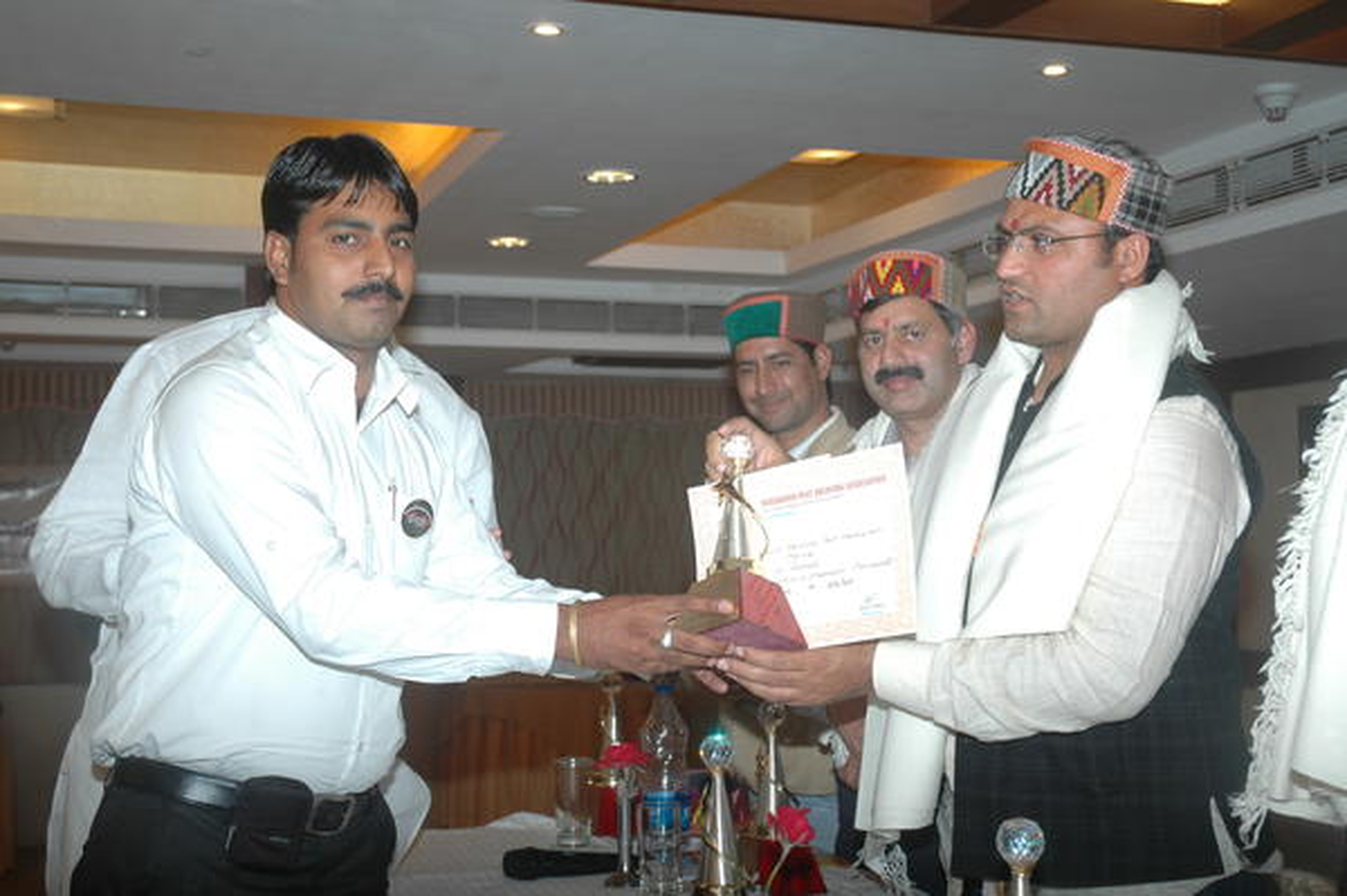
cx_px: 674
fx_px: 1907
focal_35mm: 51
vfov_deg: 26.4
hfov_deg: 38.9
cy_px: 448
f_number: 4.2
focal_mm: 34
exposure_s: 1/60
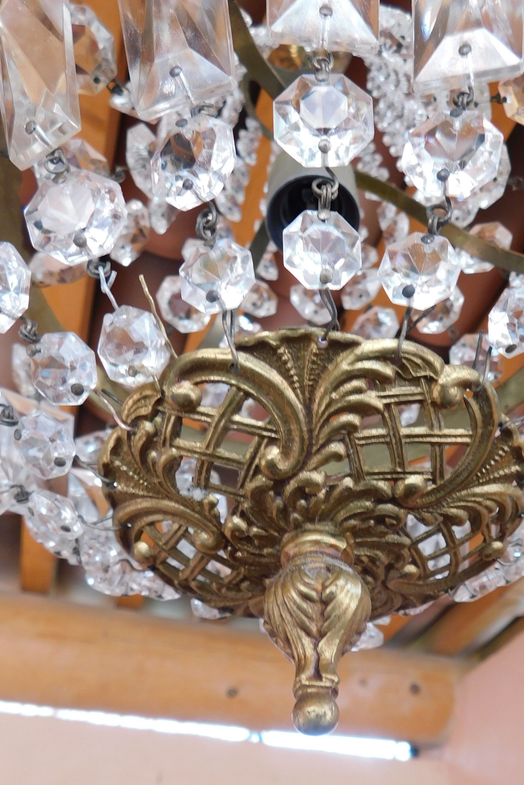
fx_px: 677
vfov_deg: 60.2
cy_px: 432
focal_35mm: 31
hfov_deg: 41.6
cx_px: 359
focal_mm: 4
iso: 125
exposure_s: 1/40
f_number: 3
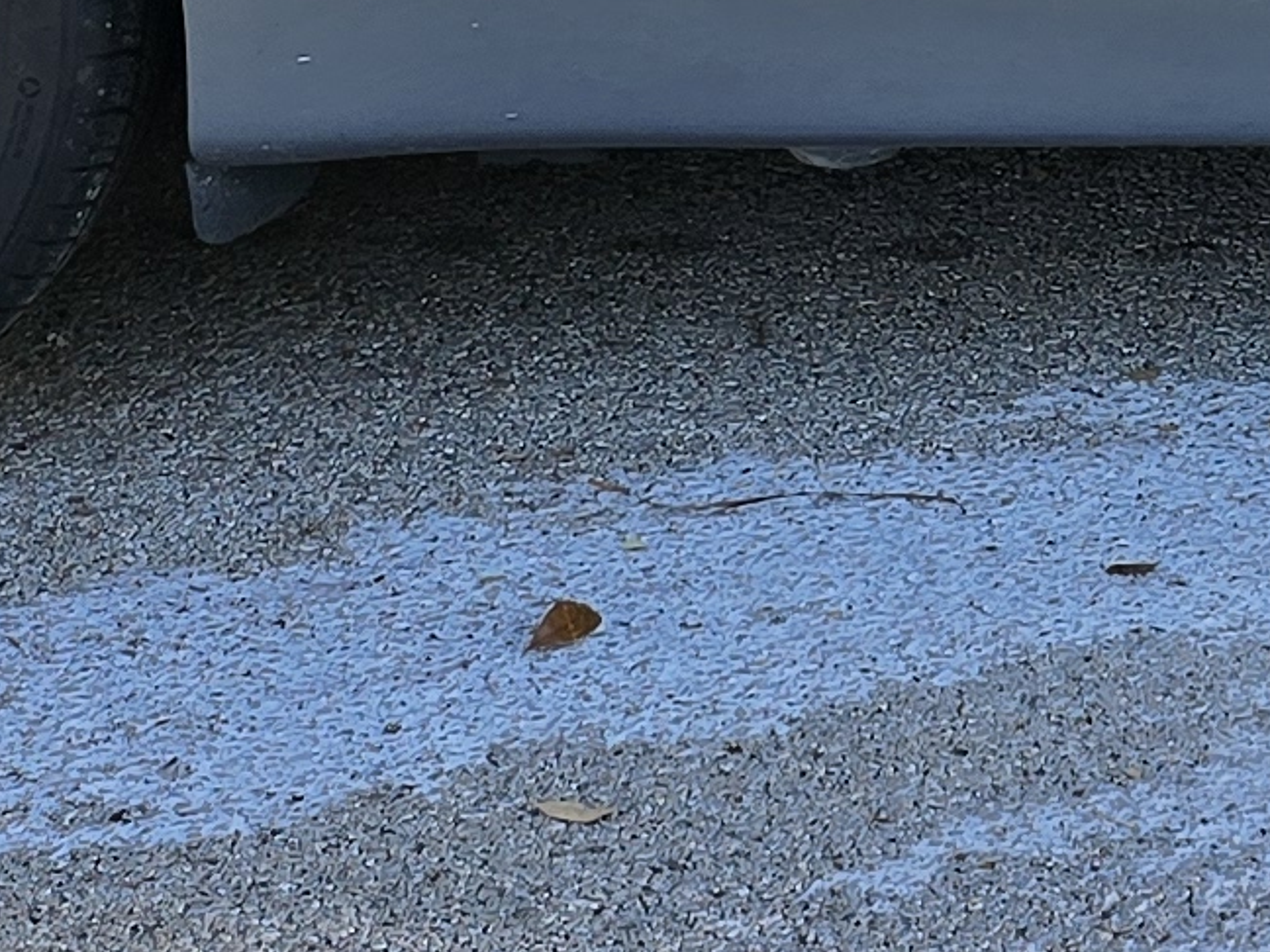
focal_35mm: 142
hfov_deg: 13.6
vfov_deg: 10.2
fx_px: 5210
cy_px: -259
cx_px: 1425
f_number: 1.7
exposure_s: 1/180
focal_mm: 6.3
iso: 16
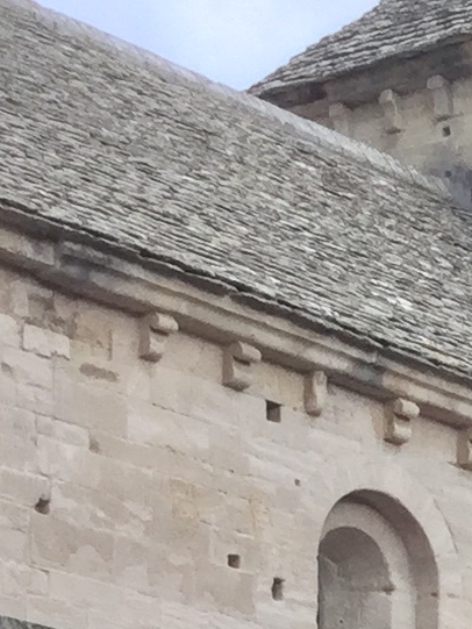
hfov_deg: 7.2
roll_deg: -0.1
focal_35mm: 187
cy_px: 1087
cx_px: 1324
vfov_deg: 10.1
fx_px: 3398
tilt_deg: +4.2
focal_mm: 3.3
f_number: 2.4
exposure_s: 1/110
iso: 25
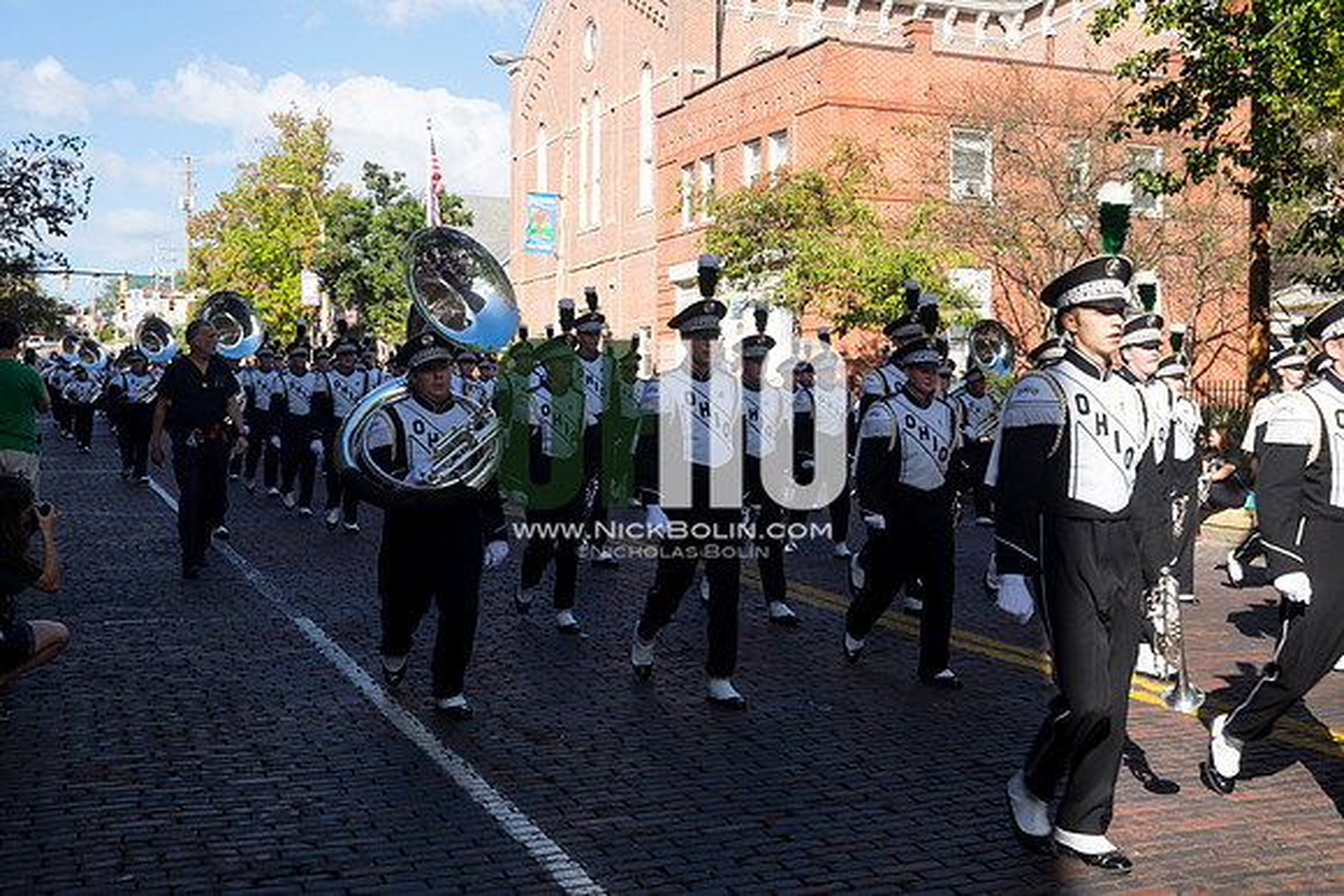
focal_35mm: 41
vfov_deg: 32.6
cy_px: 448
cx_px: 672
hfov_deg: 47.4
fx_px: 1531
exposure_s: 1/200
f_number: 11
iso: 400
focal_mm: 27
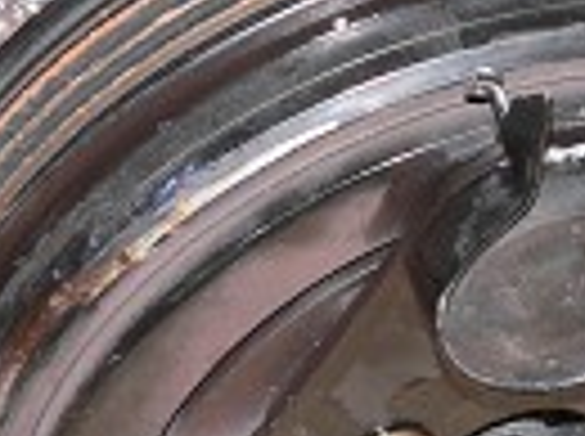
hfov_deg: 4.8
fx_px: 6916
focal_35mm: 410
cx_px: 536
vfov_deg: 3.6
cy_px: 108
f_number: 3.3
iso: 100
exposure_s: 1/60
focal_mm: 18.4
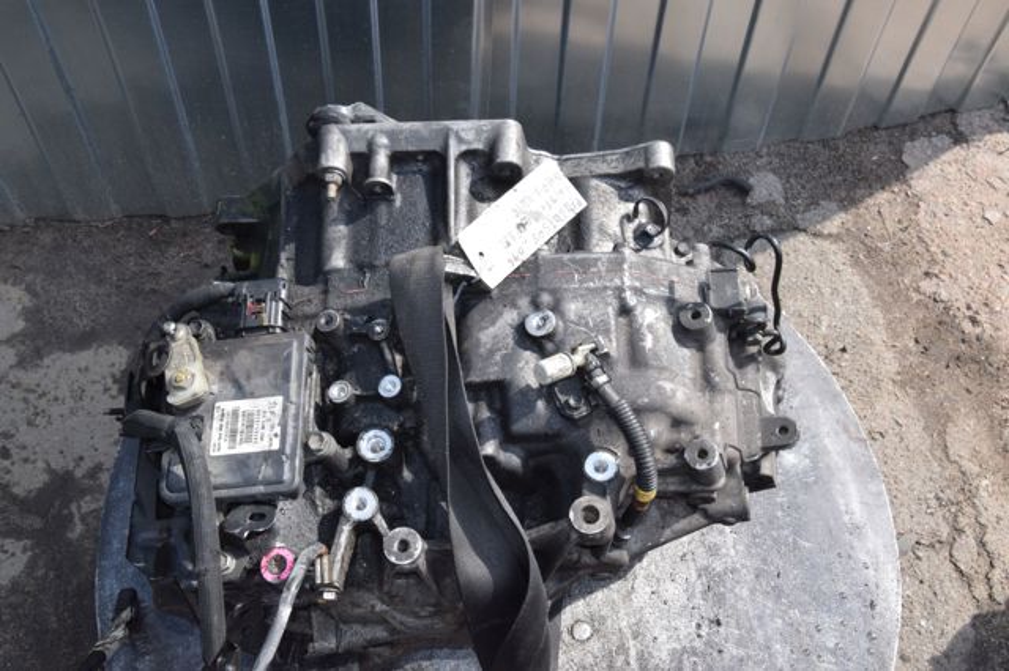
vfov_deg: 29.8
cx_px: 504
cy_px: 336
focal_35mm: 45
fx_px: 1261
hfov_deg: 43.6
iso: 800
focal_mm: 30
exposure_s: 1/200
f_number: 18
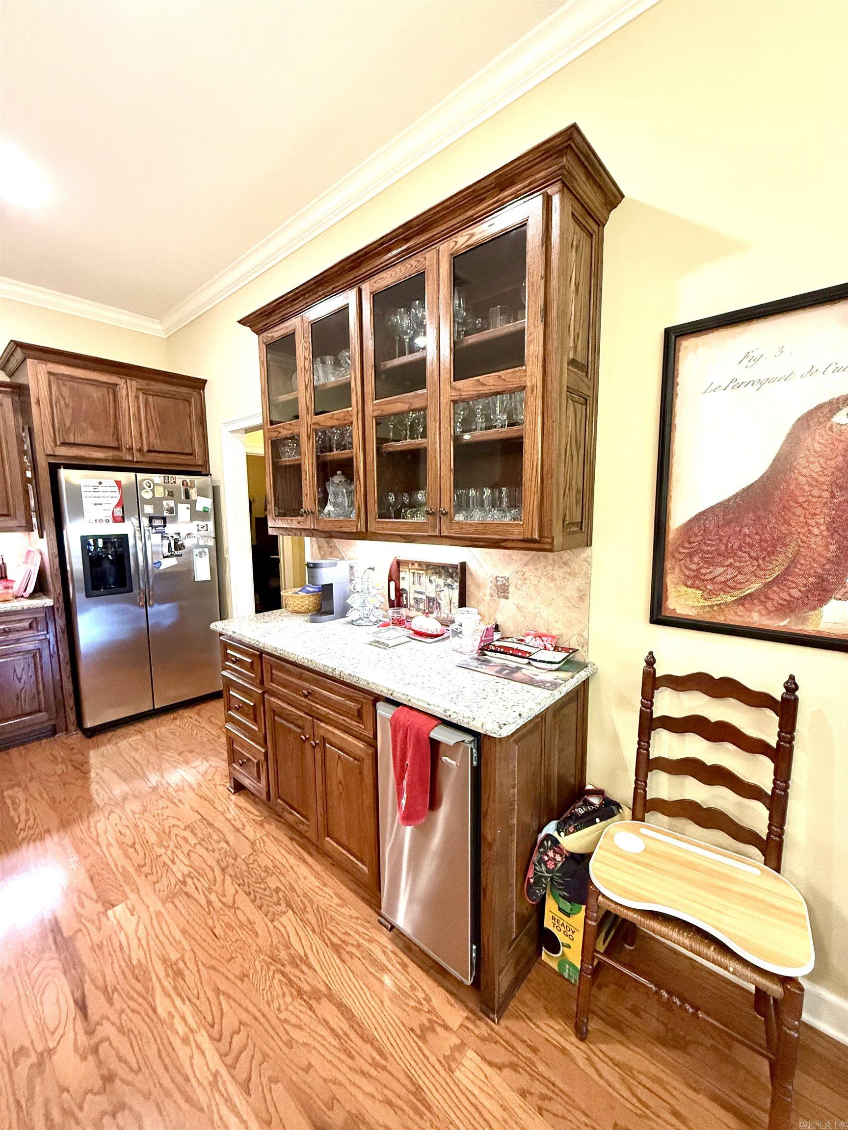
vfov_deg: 102.1
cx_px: 424
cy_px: 565
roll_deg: +0.0
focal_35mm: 14
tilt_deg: -6.5
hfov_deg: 85.7
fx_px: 457
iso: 640
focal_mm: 2.22
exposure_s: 1/120
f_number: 2.2
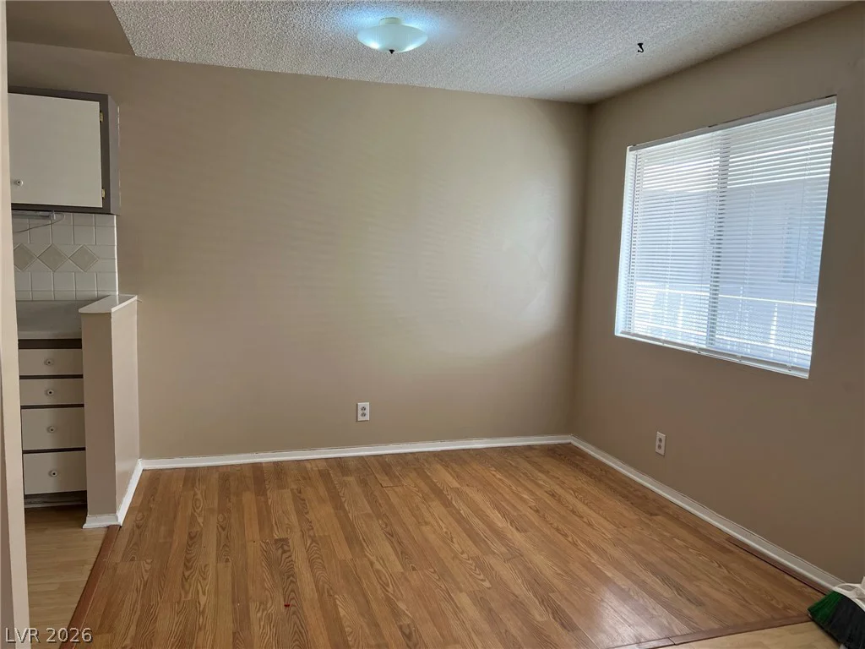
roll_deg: -1.2
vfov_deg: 53.1
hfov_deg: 67.3
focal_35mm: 26
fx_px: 650
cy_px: 324
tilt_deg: -6.9
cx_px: 432
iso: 100
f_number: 1.5
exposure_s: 1/120
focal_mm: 5.7
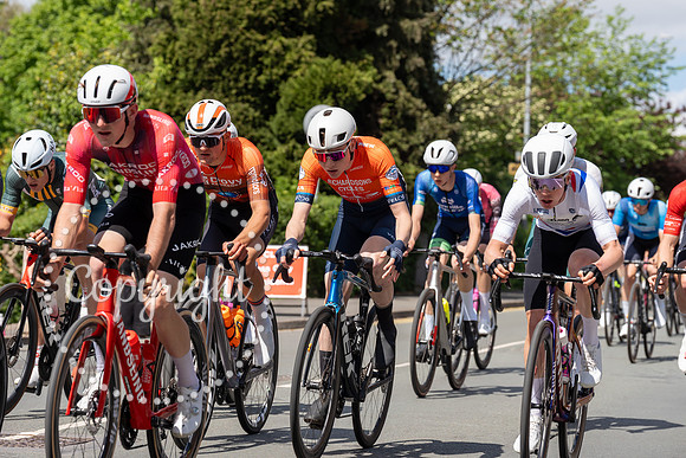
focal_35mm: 124
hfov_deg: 16.5
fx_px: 2363
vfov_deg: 11.1
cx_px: 343
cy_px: 229
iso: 250
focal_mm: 124
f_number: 5.6
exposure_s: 1/1000
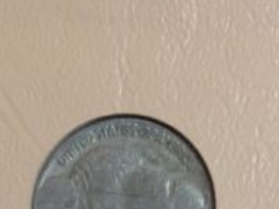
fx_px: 1460
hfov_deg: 10.9
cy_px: 519
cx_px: 139
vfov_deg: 7.6
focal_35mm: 181
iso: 64
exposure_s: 1/20
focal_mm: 4.28
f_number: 2.4
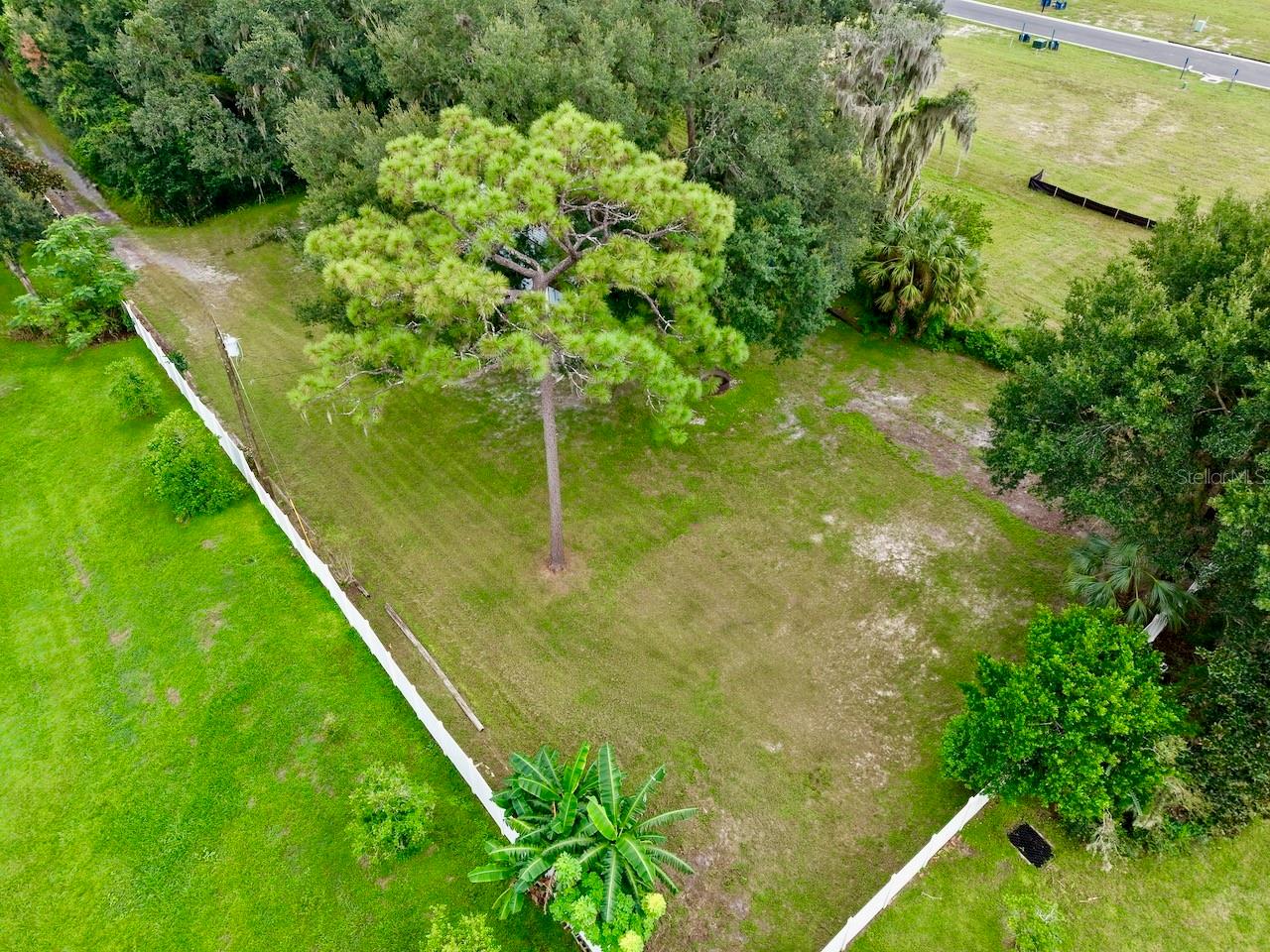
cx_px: 635
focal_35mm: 24
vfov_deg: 56.8
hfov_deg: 71.6
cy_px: 476
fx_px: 881
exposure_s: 1/1000
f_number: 1.8
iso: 130
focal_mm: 8.67
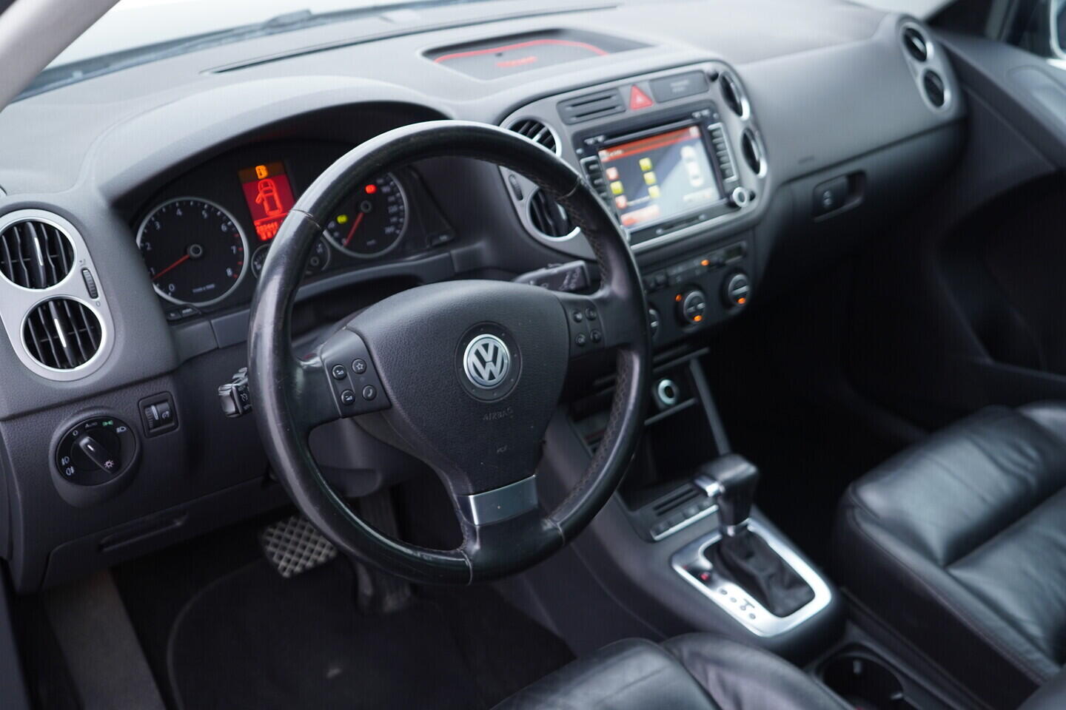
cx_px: 533
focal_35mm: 36
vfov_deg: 36.9
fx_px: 1066
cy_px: 355
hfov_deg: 53.1
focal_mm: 24
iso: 250
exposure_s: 1/40
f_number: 2.8
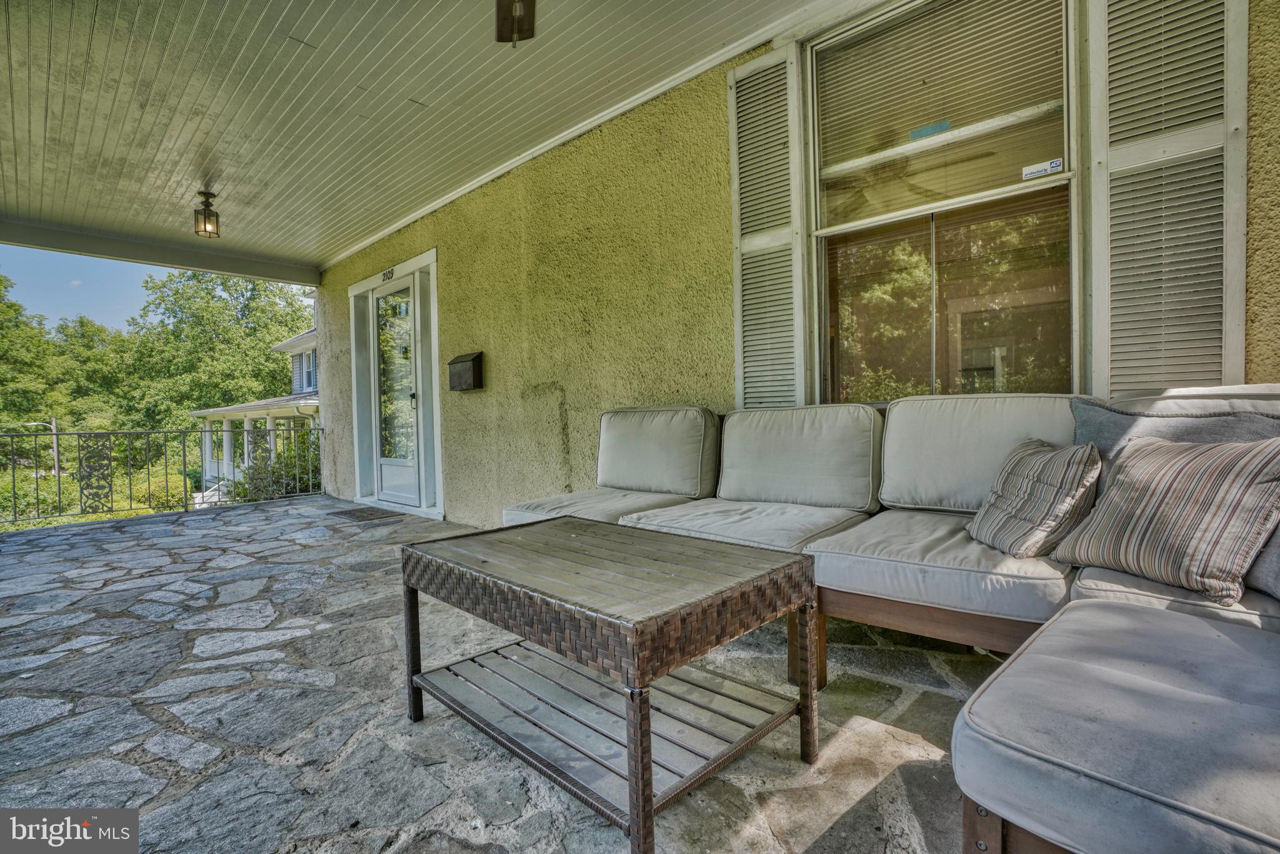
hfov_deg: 96.7
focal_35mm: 16
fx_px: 569
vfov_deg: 73.8
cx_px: 640
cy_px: 427
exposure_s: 1/4
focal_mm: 16
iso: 640
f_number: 7.1
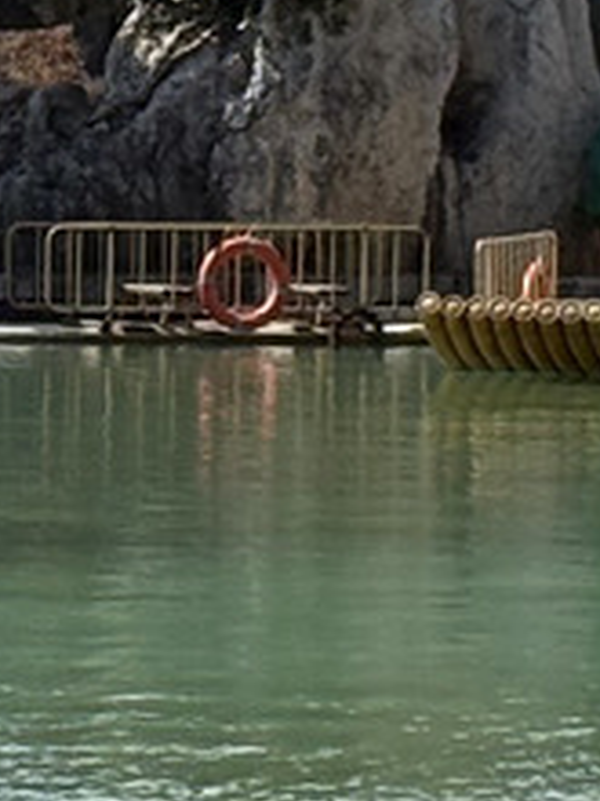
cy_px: -288
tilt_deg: +2.5
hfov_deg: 3.9
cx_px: 291
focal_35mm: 378
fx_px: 8736
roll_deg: -0.5
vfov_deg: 5.2
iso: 32
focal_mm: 5.96
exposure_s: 1/4630
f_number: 1.6
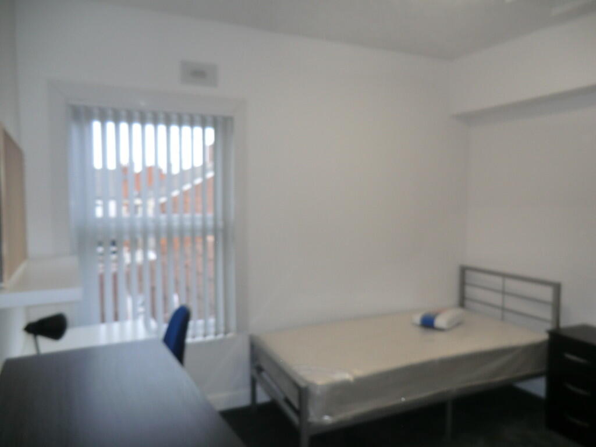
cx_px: 298
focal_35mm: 24
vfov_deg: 56.8
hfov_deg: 71.6
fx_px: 413
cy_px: 224
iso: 125
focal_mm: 4.3
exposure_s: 1/60
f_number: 3.2
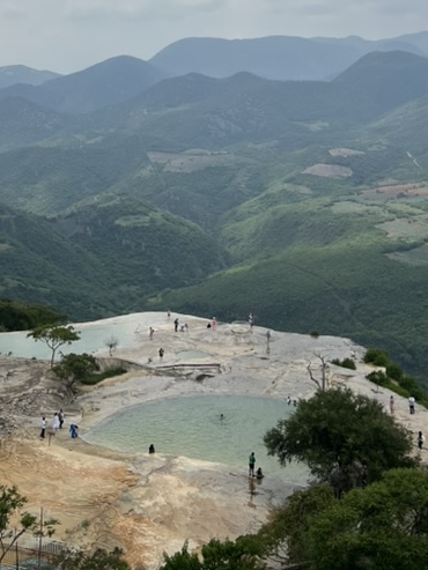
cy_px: 55
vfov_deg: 33.6
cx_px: 221
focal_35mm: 54
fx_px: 890
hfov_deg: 27.0
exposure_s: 1/8696
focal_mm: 5.7
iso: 50
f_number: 1.5
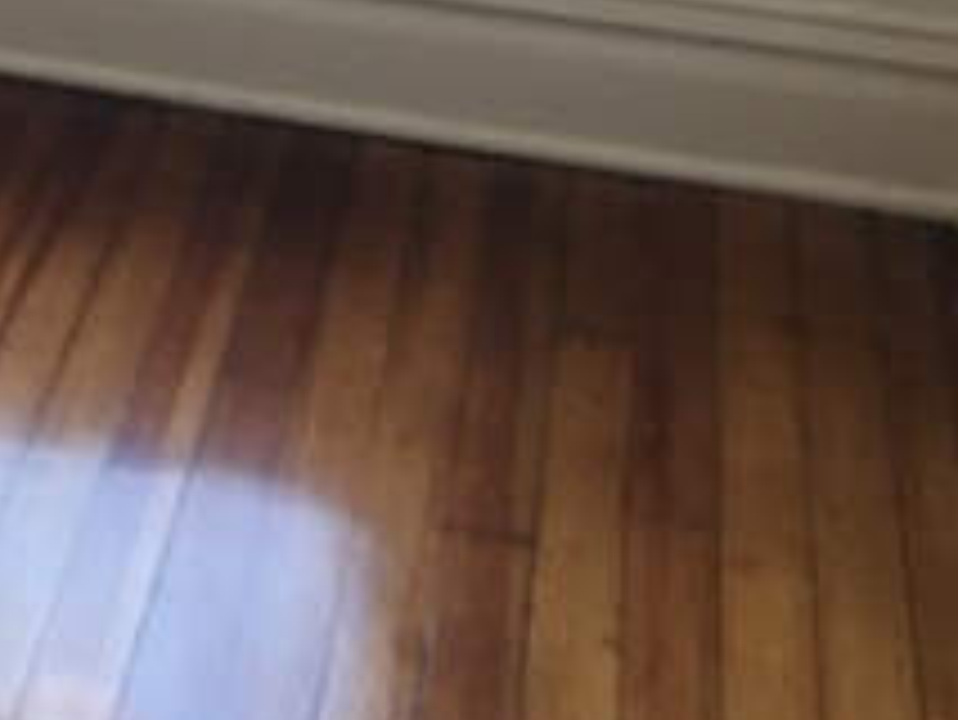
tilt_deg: -16.7
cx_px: -333
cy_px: -297
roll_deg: +1.2
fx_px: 2409
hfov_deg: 20.3
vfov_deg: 15.9
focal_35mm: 87
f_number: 2.2
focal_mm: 4.15
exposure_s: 1/15
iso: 32
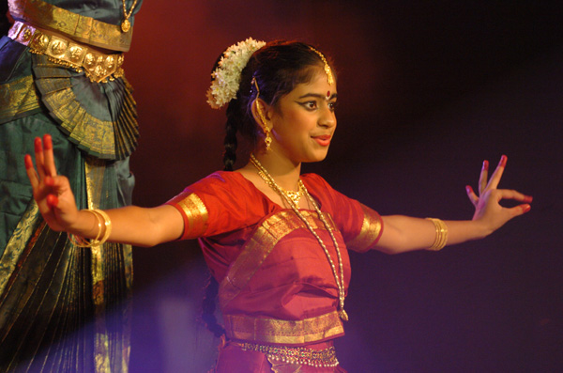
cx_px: 282
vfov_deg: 5.9
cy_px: 186
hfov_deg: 8.9
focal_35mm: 232
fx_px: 3627
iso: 800
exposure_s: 1/80
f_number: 2.8
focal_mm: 155
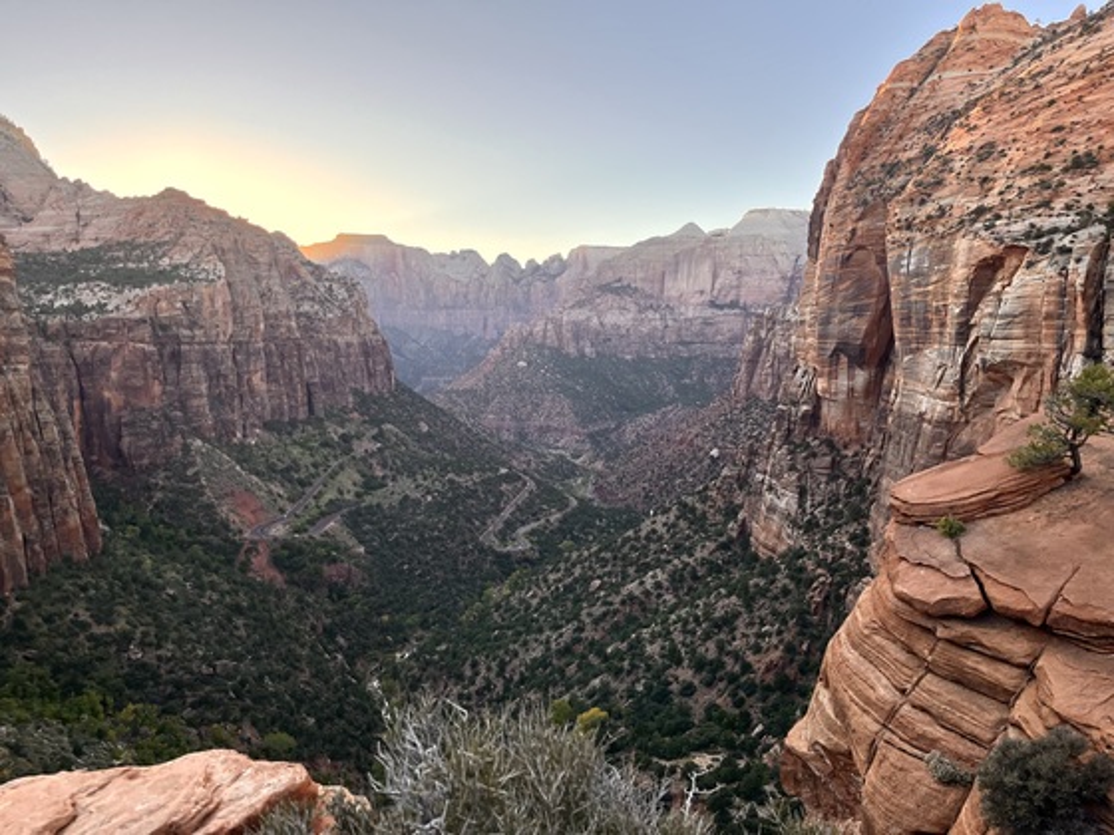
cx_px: 557
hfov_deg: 67.3
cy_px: 418
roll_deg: +0.4
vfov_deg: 53.1
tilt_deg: -5.5
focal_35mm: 26
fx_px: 837
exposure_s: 1/592
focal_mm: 5.1
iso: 50
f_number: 1.6
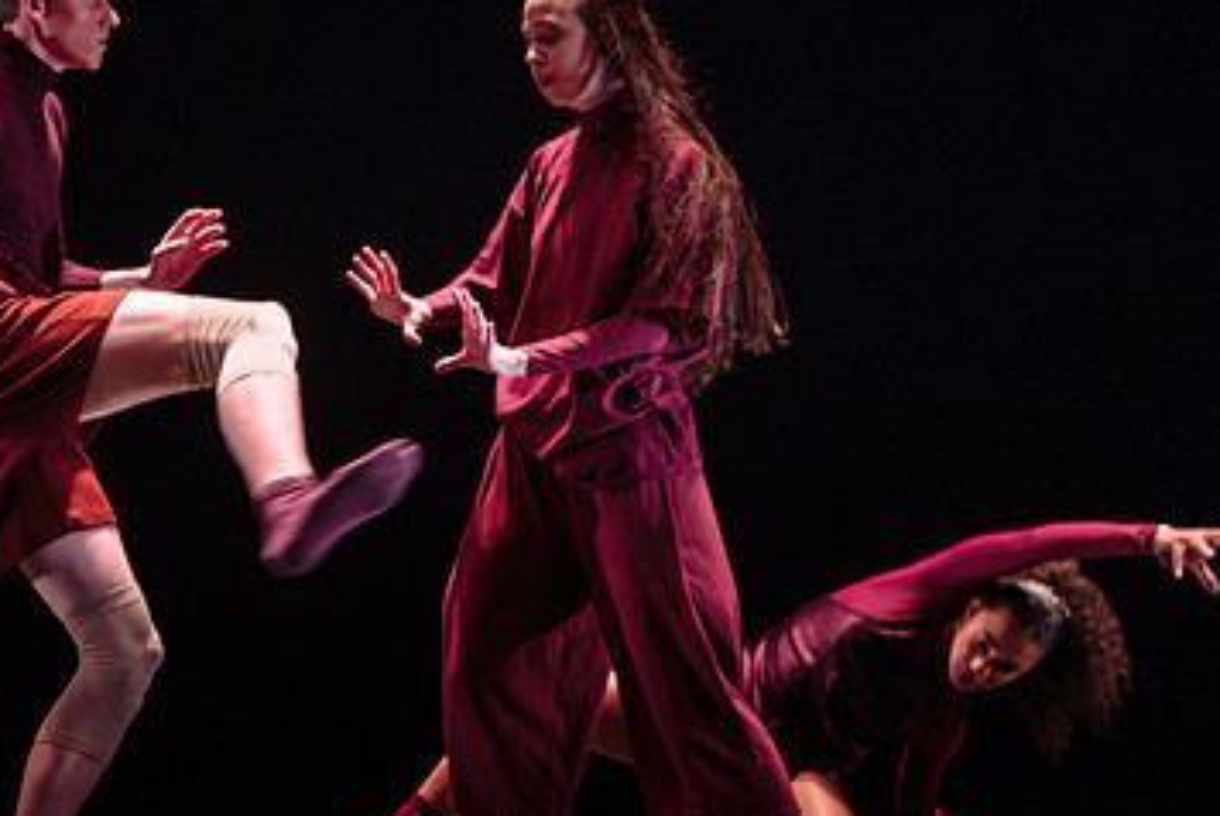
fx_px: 3629
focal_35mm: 107
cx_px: 46
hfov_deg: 18.7
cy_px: 705
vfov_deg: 12.7
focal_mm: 50
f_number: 2.8
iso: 1250
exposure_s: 1/200
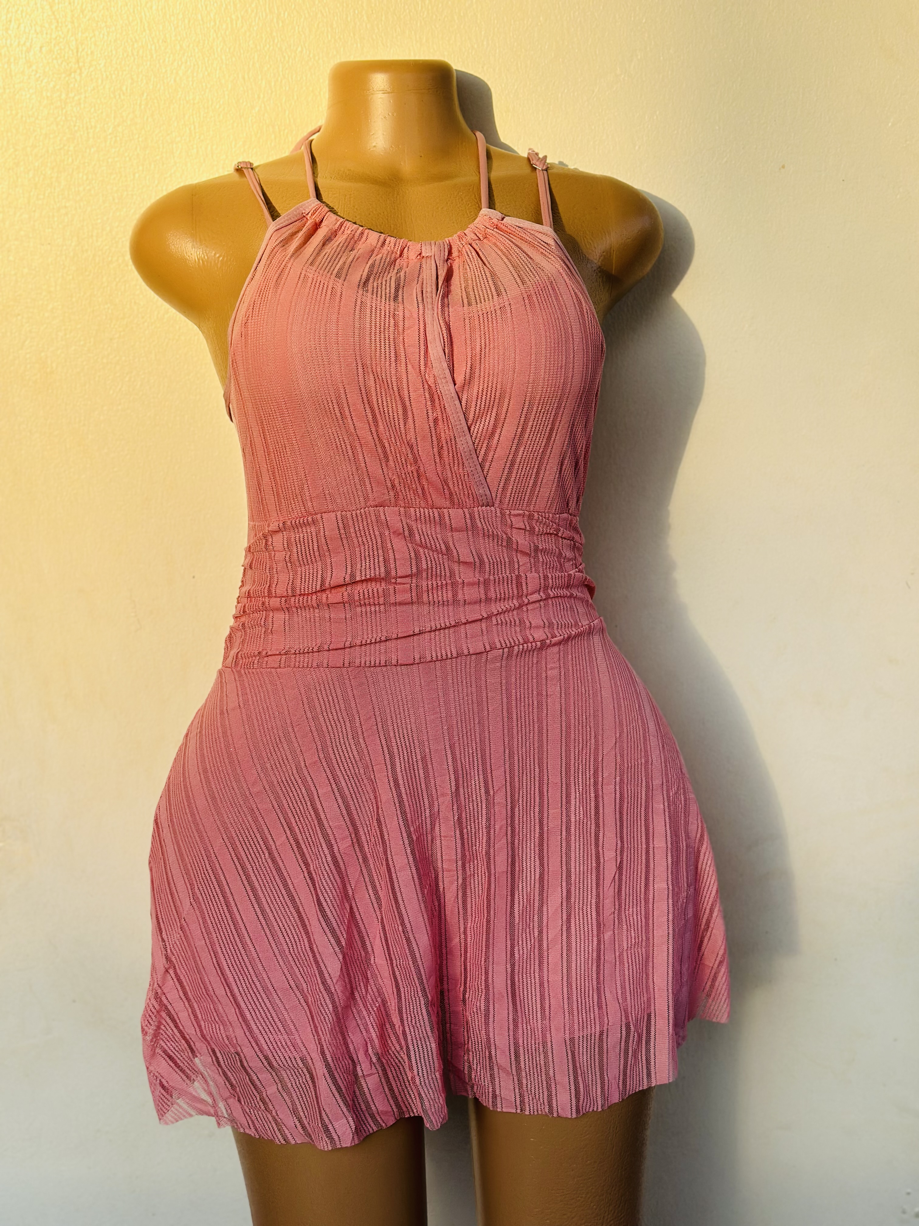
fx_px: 1699
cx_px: 460
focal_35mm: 48
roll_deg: +2.2
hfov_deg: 30.3
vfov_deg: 39.7
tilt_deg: -14.2
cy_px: 613
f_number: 1.78
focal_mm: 6.86
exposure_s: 1/887
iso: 80
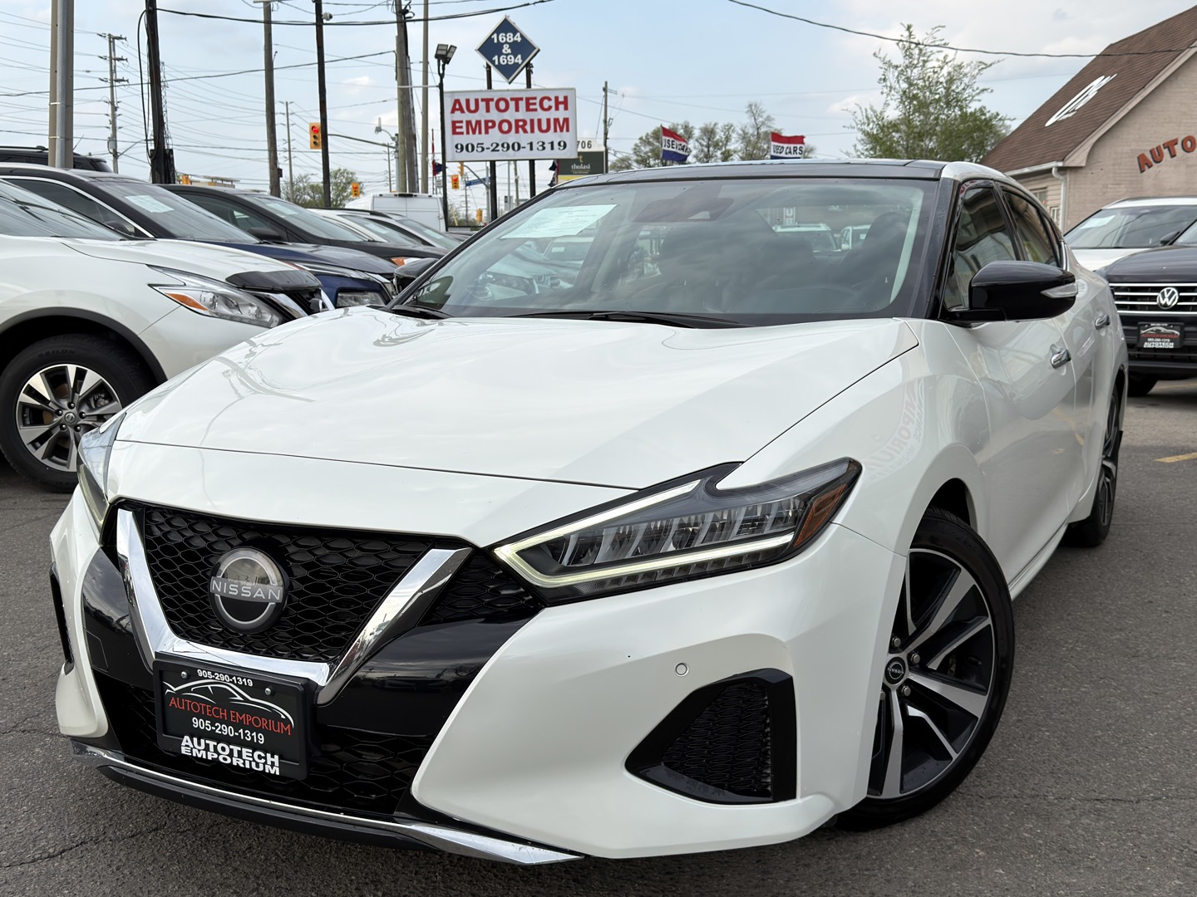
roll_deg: -0.1
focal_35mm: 39
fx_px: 1349
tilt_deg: -8.5
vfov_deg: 36.8
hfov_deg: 47.9
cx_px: 598
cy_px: 448
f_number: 1.78
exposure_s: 1/2033
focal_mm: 6.76
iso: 64
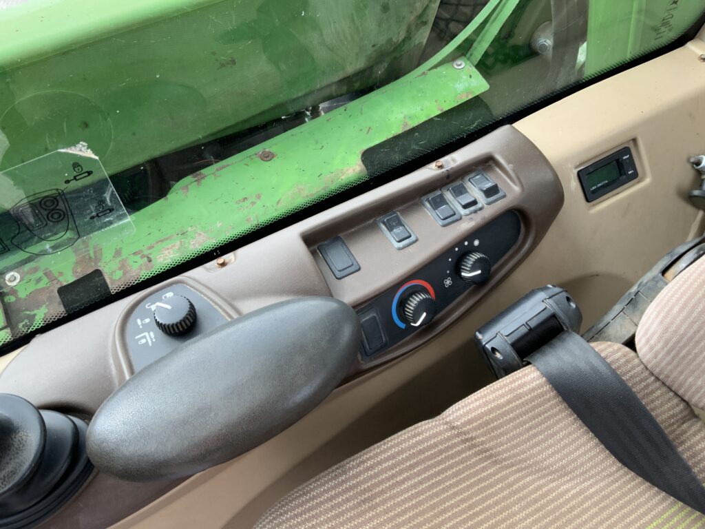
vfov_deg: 48.2
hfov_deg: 61.7
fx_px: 591
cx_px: 352
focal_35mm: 29
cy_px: 264
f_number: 1.8
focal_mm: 3
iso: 20
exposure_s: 1/122
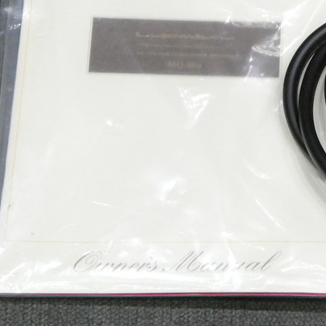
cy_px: 74
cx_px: 274
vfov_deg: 10.5
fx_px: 1769
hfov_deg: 10.5
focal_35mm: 166
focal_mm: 14.1
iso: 1000
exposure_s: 1/80
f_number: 4.7
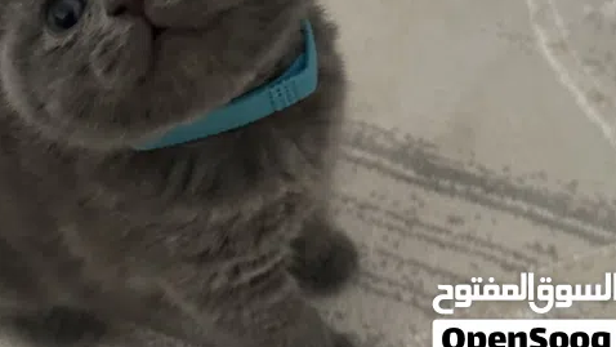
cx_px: 238
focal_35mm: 35
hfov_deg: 56.1
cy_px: 86
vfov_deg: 33.1
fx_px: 572
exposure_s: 1/33
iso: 1000
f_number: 1.78
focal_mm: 6.86
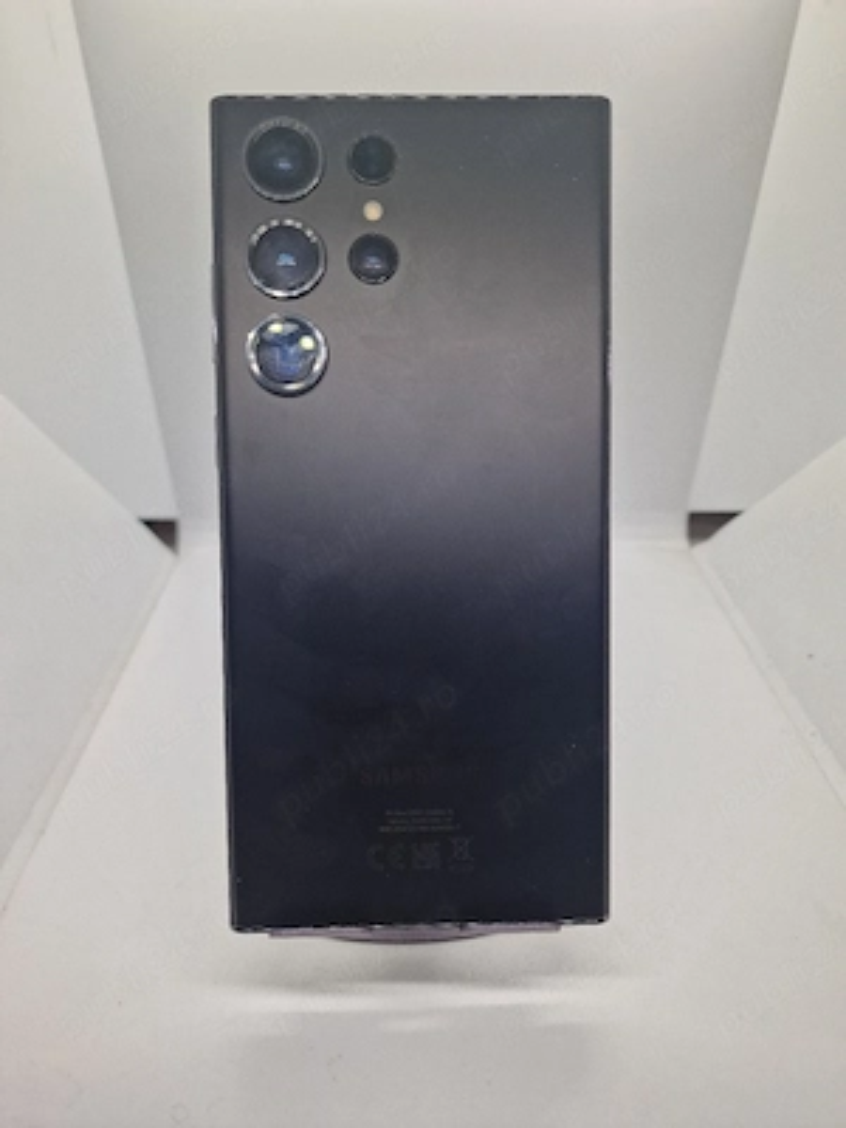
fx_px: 749
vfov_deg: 73.9
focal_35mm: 23
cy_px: 564
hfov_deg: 58.9
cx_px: 423
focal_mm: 6.4
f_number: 1.8
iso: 64
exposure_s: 1/182
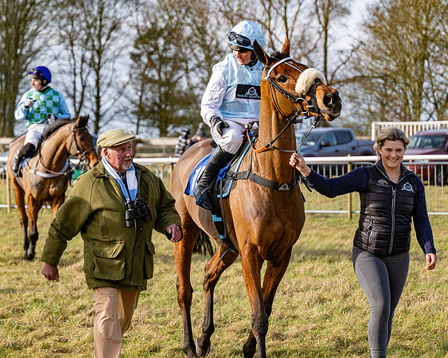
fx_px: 1660
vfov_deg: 12.3
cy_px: 157
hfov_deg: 15.4
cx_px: 233
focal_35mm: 125
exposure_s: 1/5000
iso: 800
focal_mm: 98
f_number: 4
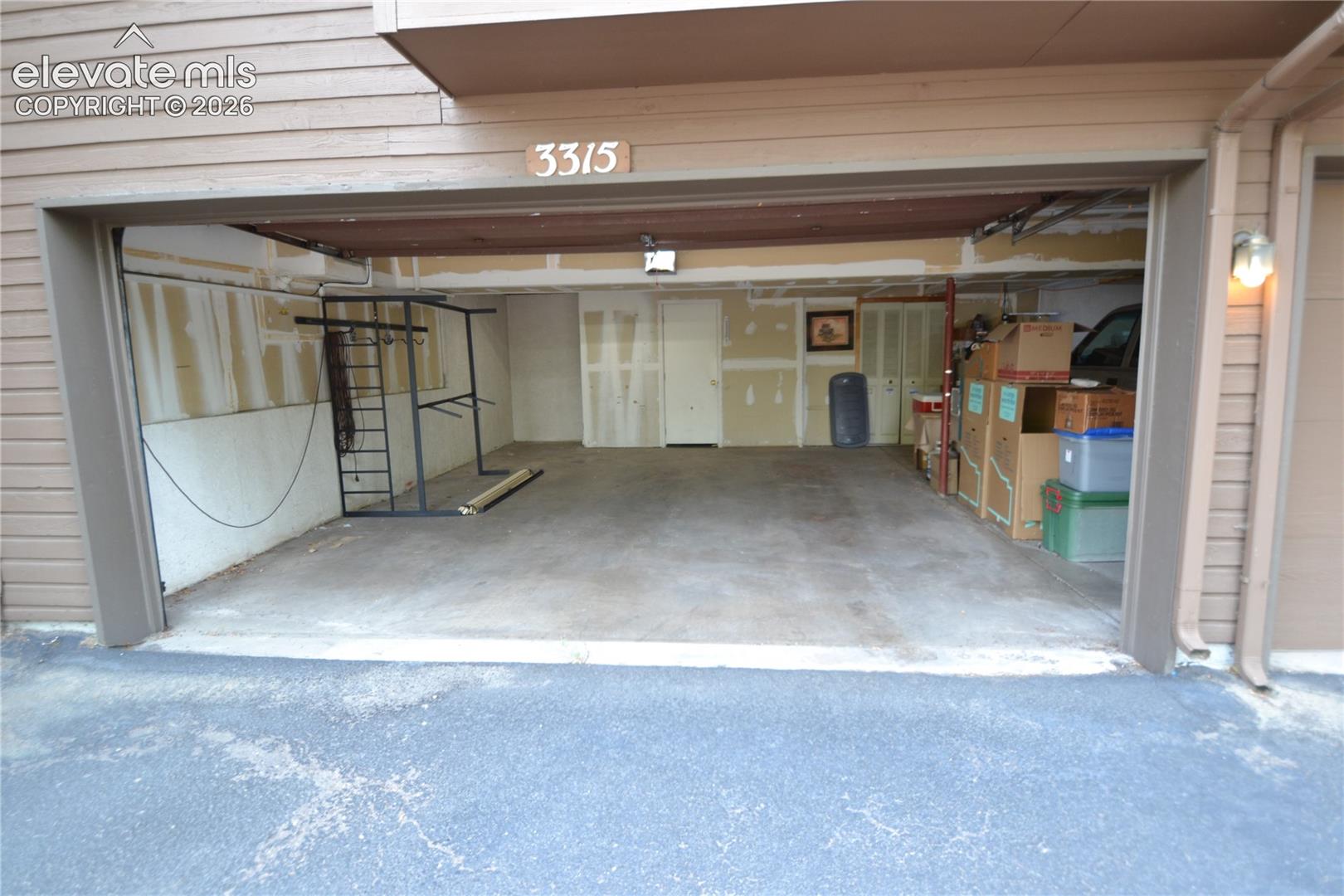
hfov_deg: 92.4
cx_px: 672
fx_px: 644
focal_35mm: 17
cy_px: 448
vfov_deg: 69.7
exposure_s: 1/80
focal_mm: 11.5
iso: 400
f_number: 4.5
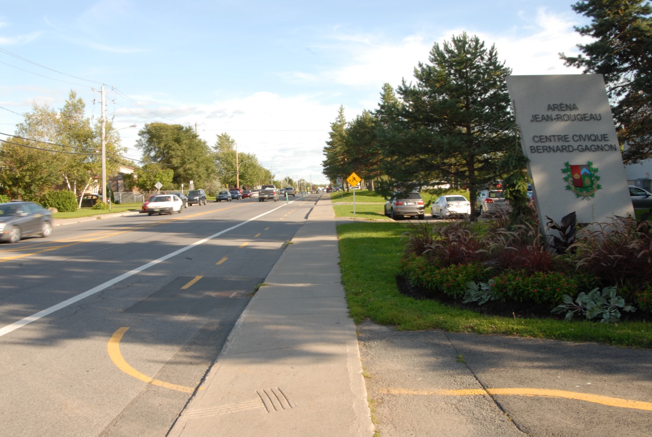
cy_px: 218
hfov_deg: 53.1
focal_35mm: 36
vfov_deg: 37.0
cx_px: 326
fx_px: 653
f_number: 16
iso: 100
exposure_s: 1/15
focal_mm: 24
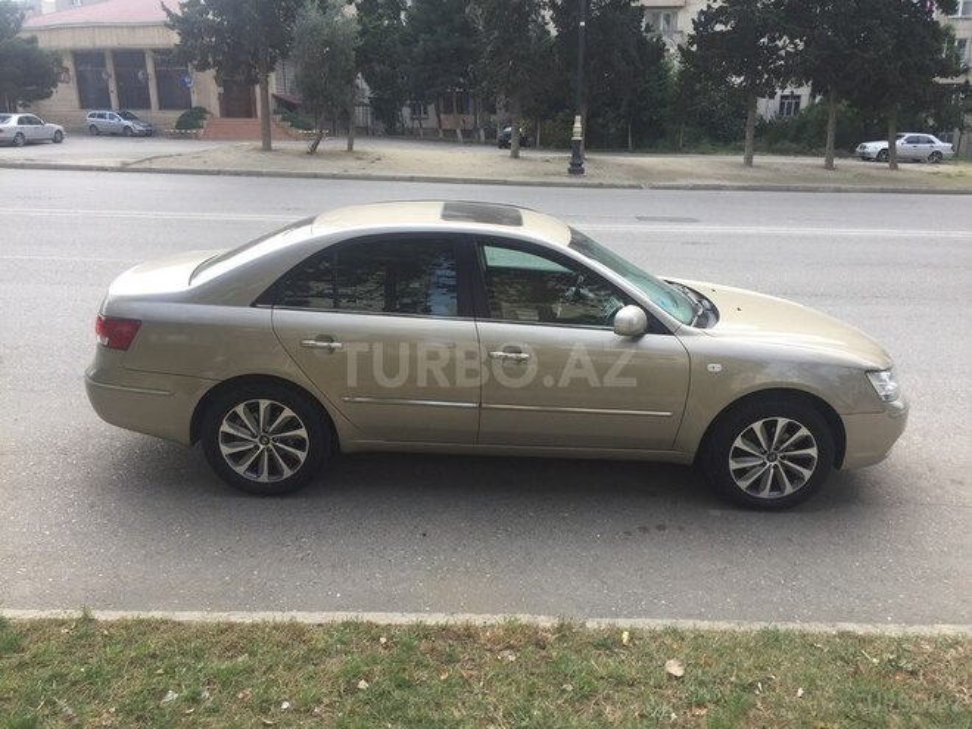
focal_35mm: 29
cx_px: 486
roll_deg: -1.2
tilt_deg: -15.5
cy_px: 364
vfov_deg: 48.2
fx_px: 814
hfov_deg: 61.7
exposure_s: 1/573
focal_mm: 4.15
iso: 32
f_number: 2.2
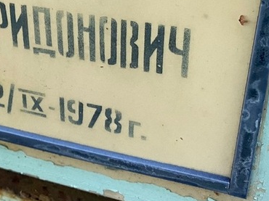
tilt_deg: -24.1
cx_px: 5
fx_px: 559
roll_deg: -5.7
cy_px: -37
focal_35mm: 72
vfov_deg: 19.3
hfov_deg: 25.8
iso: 125
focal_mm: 4.25
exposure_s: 1/92
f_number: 1.8
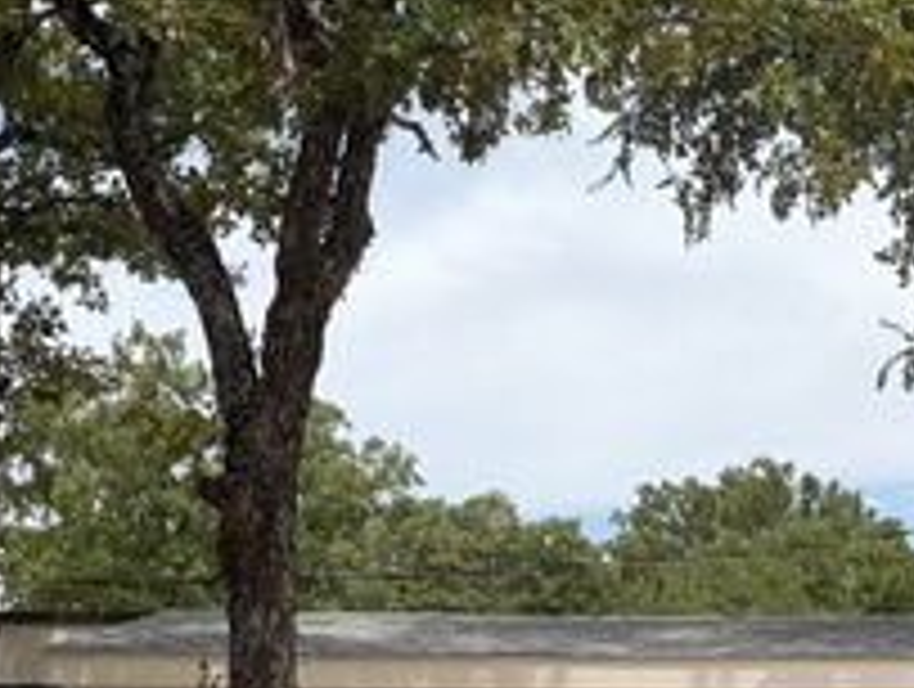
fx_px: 1561
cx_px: 653
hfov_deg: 32.2
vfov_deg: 22.8
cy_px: 834
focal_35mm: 59
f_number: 1.78
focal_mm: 6.76
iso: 80
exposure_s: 1/4405
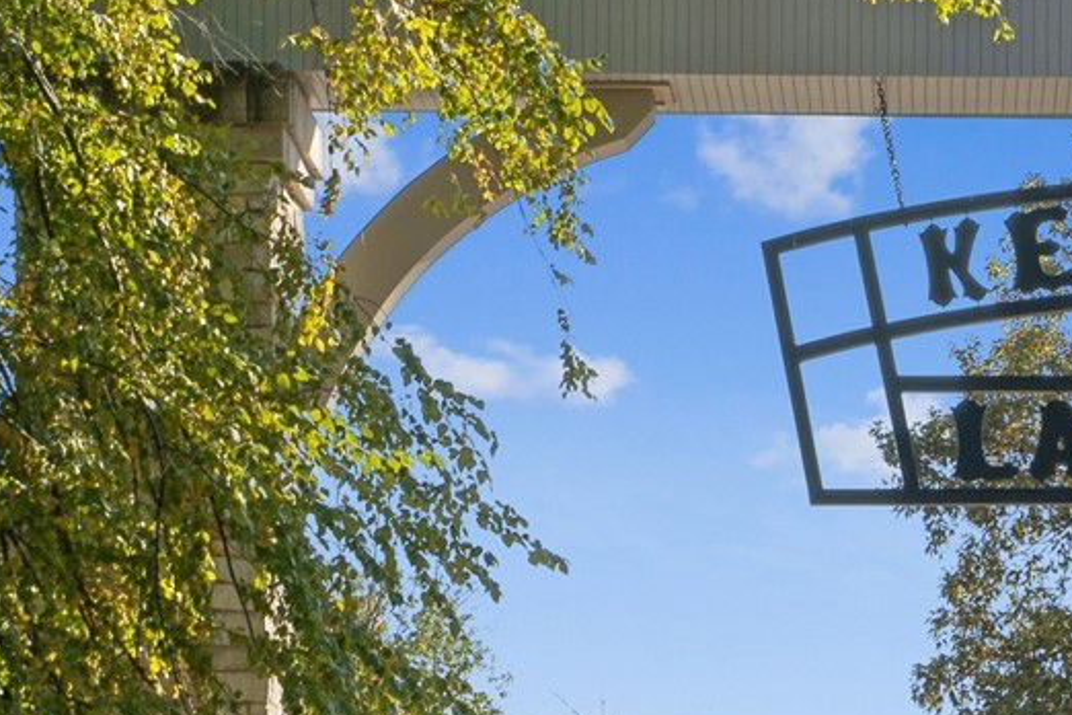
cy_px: 656
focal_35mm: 169
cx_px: 1299
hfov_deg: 11.9
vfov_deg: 8.1
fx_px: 5032
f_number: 9
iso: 100
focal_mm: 35
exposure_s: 1/125
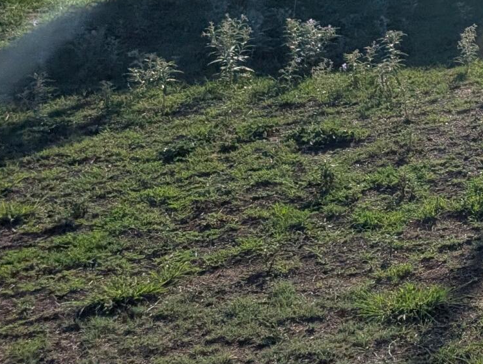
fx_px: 1356
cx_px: 958
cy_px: -114
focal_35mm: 97
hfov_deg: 15.9
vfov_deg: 14.6
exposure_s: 1/4405
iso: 20
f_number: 1.68
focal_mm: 6.9
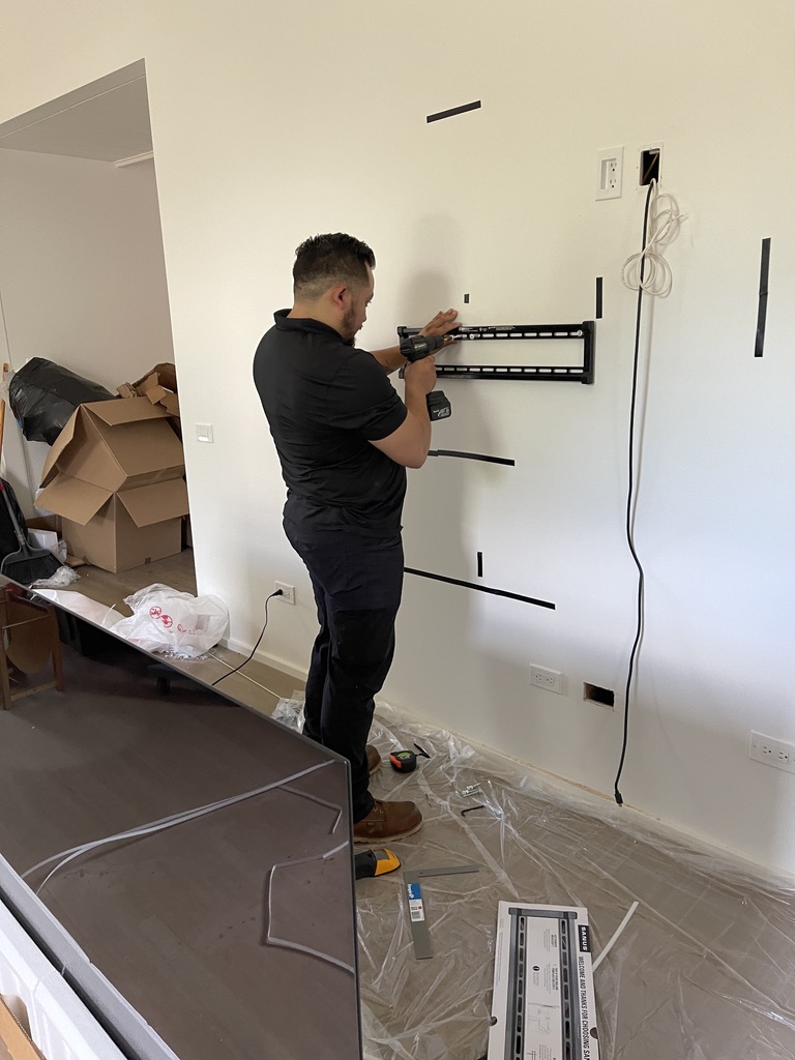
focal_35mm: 26
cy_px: 530
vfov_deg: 67.3
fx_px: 796
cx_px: 398
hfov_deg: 53.1
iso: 200
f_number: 1.6
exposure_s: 1/60
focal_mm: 5.1
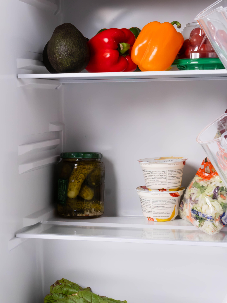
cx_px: 112
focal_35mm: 68
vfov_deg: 28.4
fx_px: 595
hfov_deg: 21.6
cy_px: 109
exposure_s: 1/60
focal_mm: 23.3
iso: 3200
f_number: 16
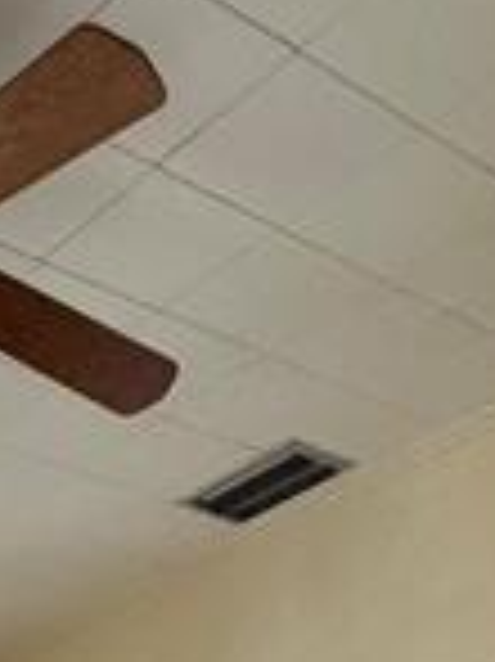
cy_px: 1265
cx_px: -18
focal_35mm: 73
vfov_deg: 18.8
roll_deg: +1.6
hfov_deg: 19.5
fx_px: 1394
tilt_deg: -6.2
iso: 320
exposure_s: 1/90
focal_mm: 2.22
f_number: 2.2
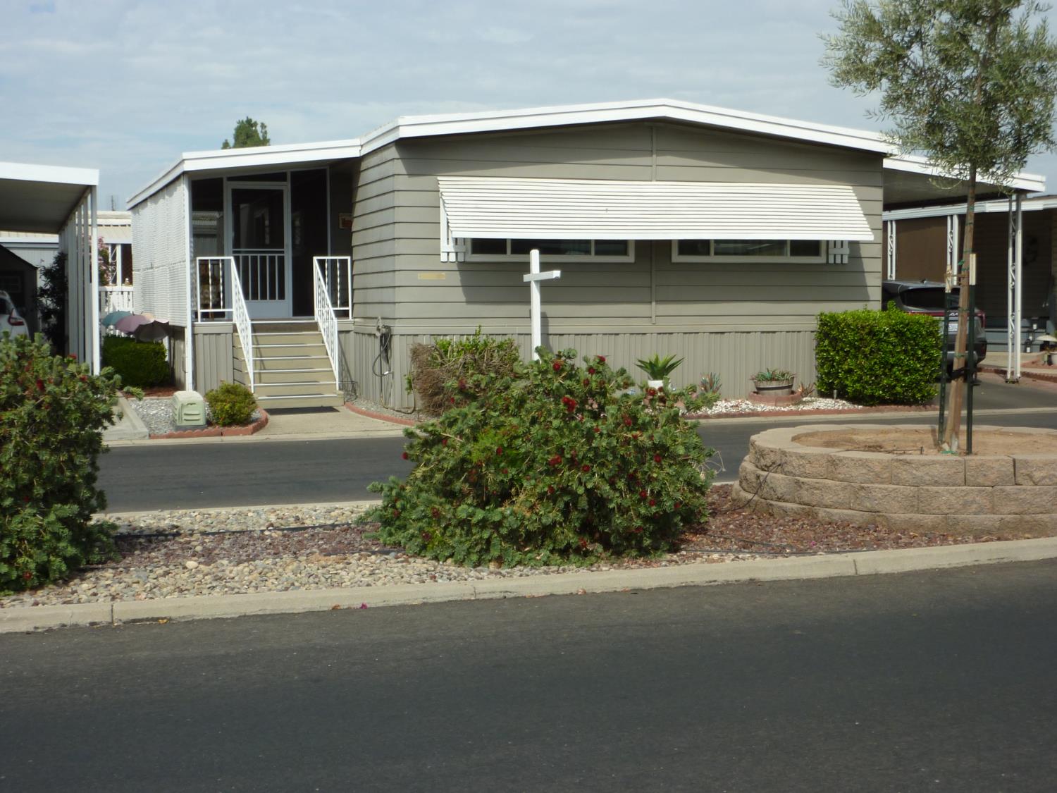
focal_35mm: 48
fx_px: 1466
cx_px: 528
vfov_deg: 30.3
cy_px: 396
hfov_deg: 39.7
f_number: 5.6
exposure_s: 1/400
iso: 80
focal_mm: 7.9
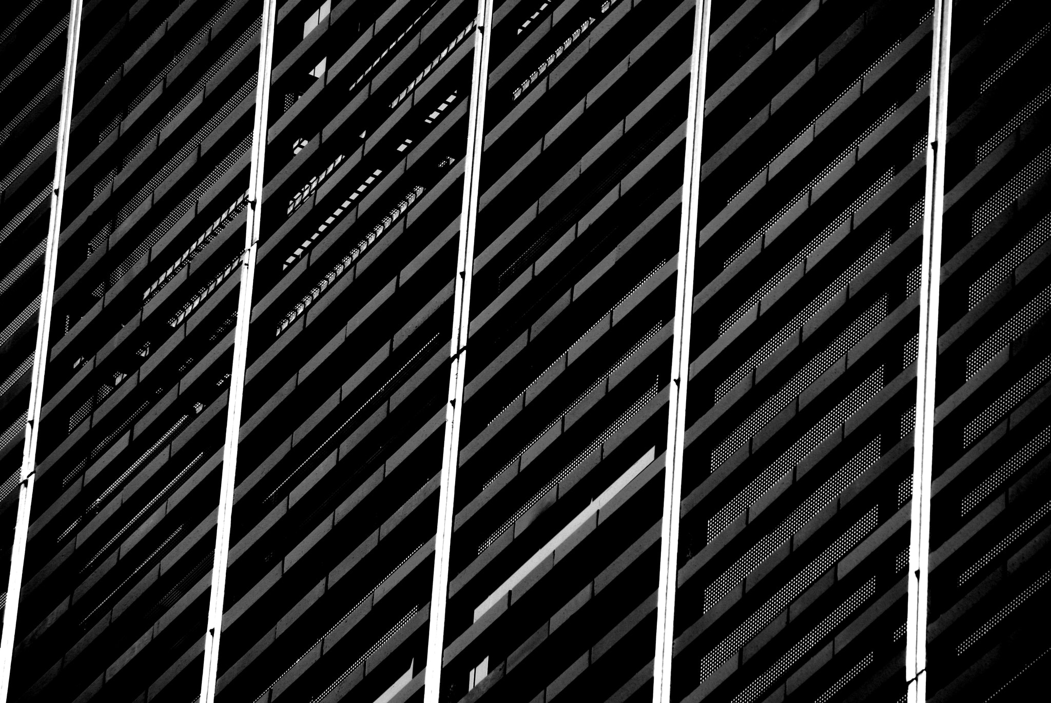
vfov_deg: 4.0
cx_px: 526
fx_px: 10084
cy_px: 352
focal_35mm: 345
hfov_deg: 6.0
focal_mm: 230
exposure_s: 1/350
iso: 100
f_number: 8
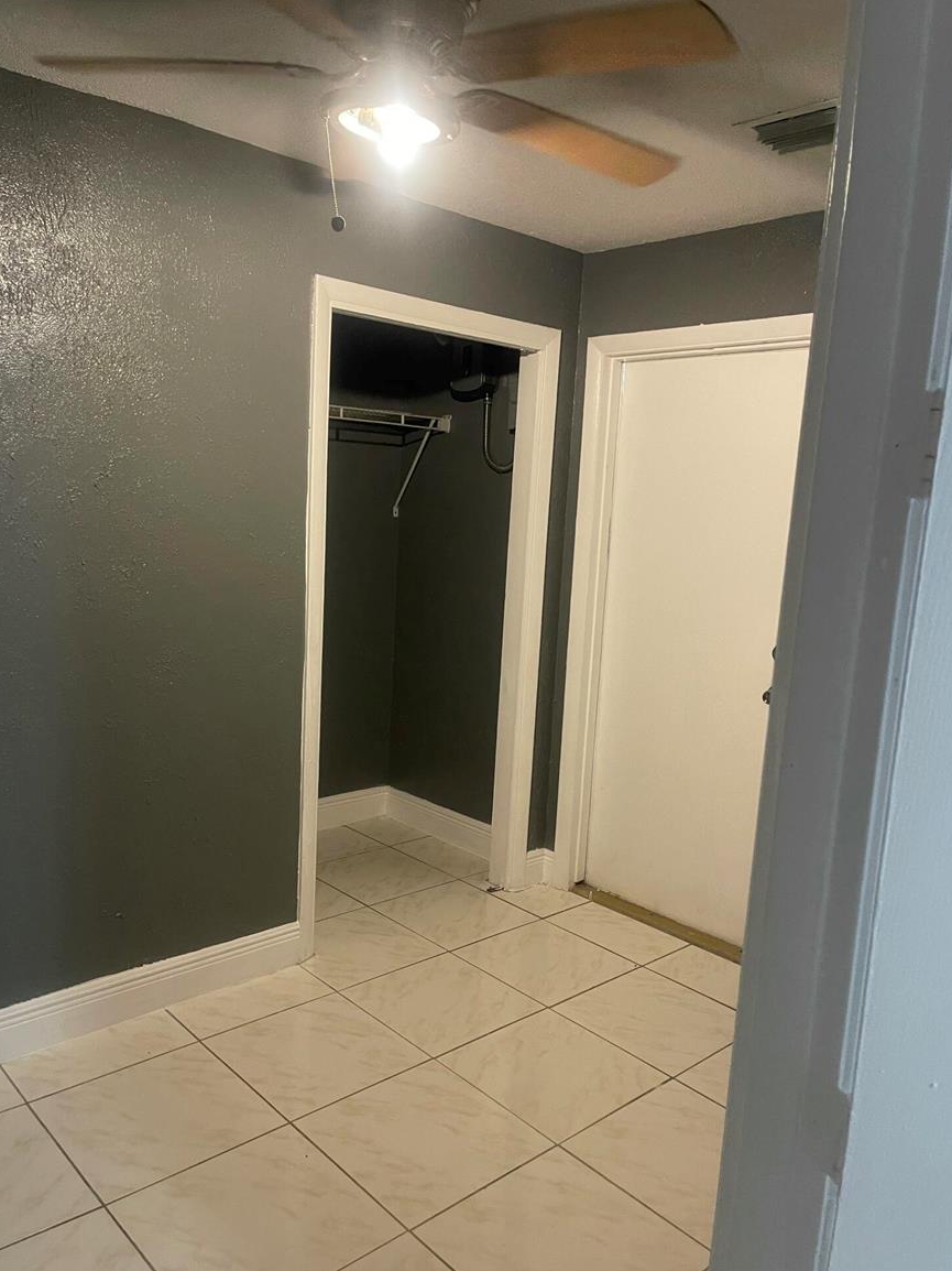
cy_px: 644
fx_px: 954
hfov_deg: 53.0
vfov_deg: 67.3
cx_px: 472
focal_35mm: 26
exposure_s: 1/40
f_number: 1.6
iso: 400
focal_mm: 5.1
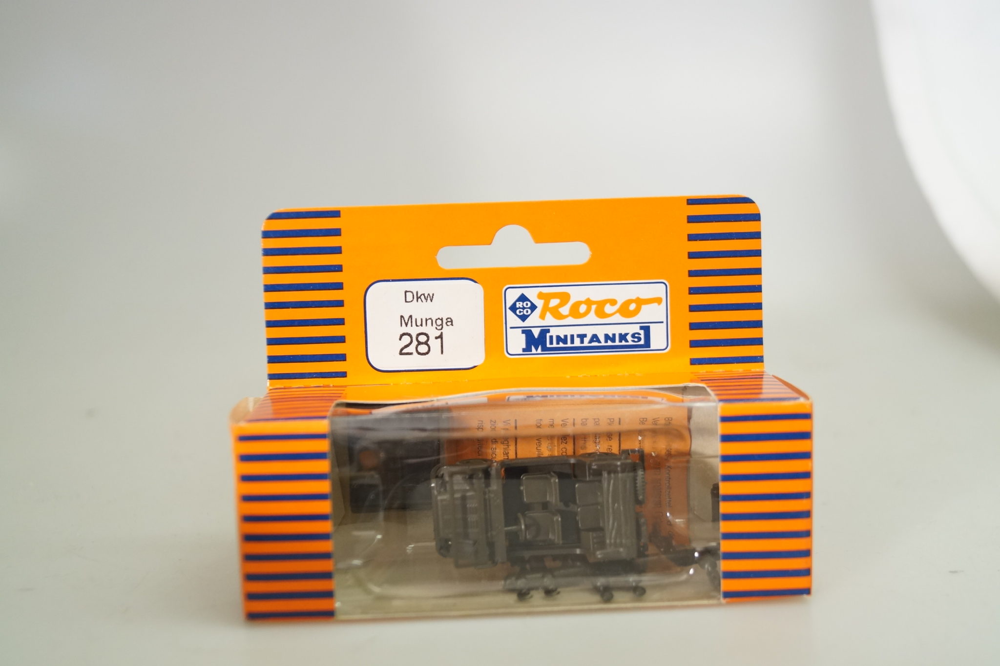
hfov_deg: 46.4
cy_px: 333
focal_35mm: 42
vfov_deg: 31.9
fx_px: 1166
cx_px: 500
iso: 640
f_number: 4.5
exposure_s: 1/160
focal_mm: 28
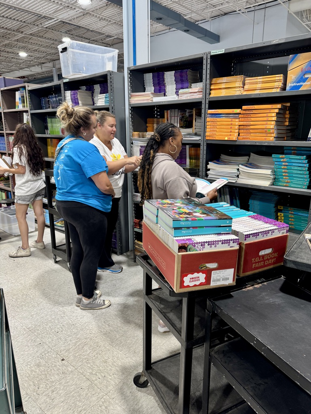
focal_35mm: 24
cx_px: 156
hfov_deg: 56.8
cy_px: 207
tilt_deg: -14.1
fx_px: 287
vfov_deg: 71.6
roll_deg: +1.7
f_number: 1.78
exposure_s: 1/60
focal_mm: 6.76
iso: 125
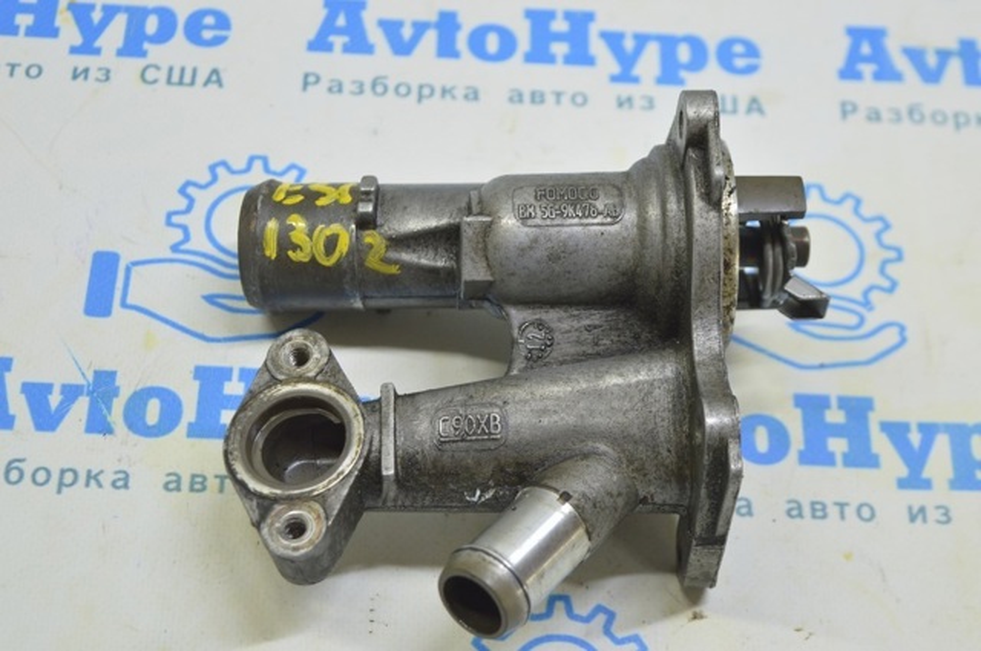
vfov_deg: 18.9
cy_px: 326
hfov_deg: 28.1
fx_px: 1959
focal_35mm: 72
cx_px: 490
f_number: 5.6
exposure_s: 1/20
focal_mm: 48
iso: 400
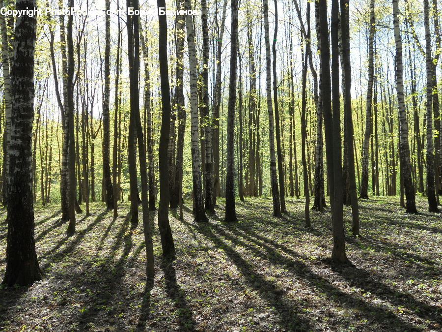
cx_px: 221
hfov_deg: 49.0
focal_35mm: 38
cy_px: 166
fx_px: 485
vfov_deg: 37.7
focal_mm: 6.9
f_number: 3.9
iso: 80
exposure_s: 1/160
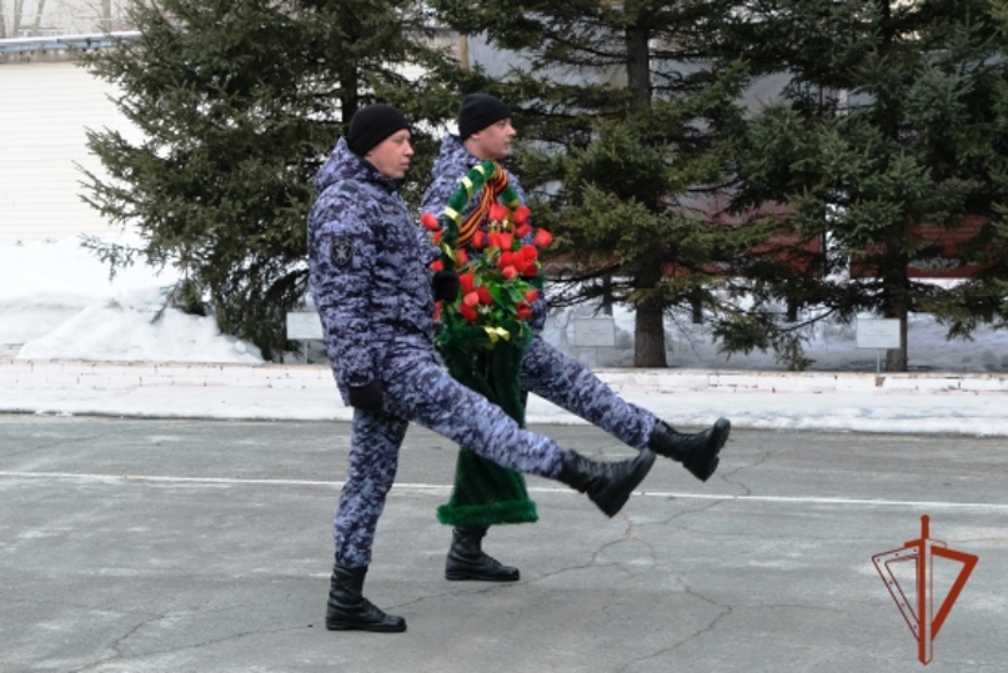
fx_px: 1513
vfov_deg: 25.1
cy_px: 336
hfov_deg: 36.9
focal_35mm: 54
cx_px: 504
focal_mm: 35.8
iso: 160
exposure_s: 1/120
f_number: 5.6
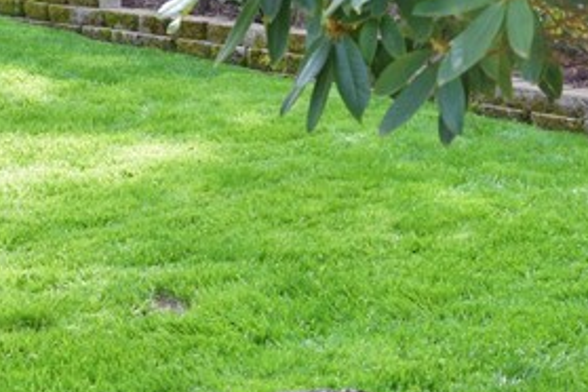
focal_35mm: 105
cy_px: 171
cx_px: 533
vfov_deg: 13.0
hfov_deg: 19.1
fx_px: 1715
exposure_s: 1/160
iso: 400
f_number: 6.3
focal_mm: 18
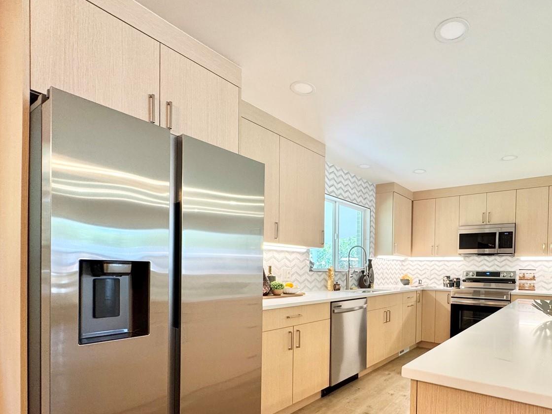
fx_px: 319
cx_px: 363
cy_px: 277
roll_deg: -0.1
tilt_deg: +0.9
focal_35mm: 20
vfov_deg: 64.2
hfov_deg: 79.4
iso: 160
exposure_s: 1/120
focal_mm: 2.22
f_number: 2.2
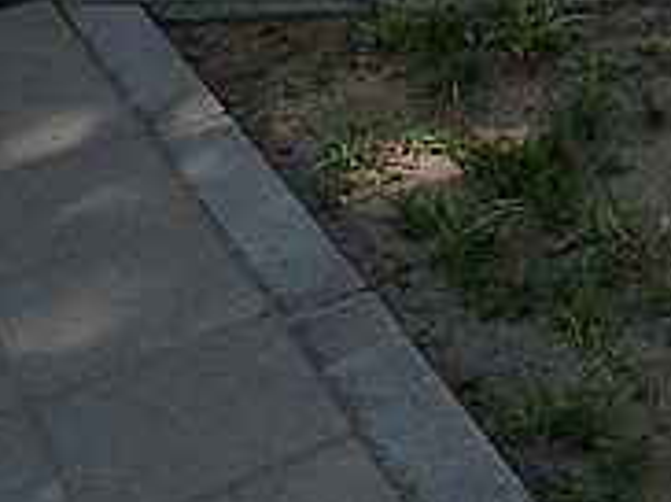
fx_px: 1704
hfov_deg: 19.9
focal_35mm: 88
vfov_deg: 15.5
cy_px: -244
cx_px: 936
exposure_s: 1/800
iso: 100
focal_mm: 4.5
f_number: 2.8
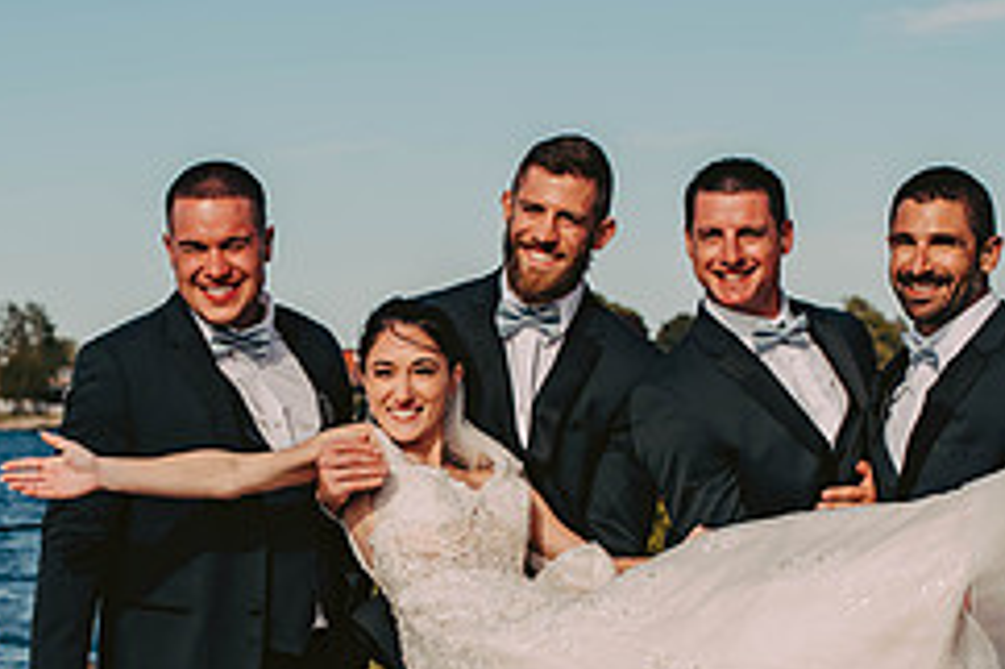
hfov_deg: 16.0
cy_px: 592
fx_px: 3571
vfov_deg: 10.6
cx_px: 349
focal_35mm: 128
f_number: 4
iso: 200
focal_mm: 50
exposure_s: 1/4000
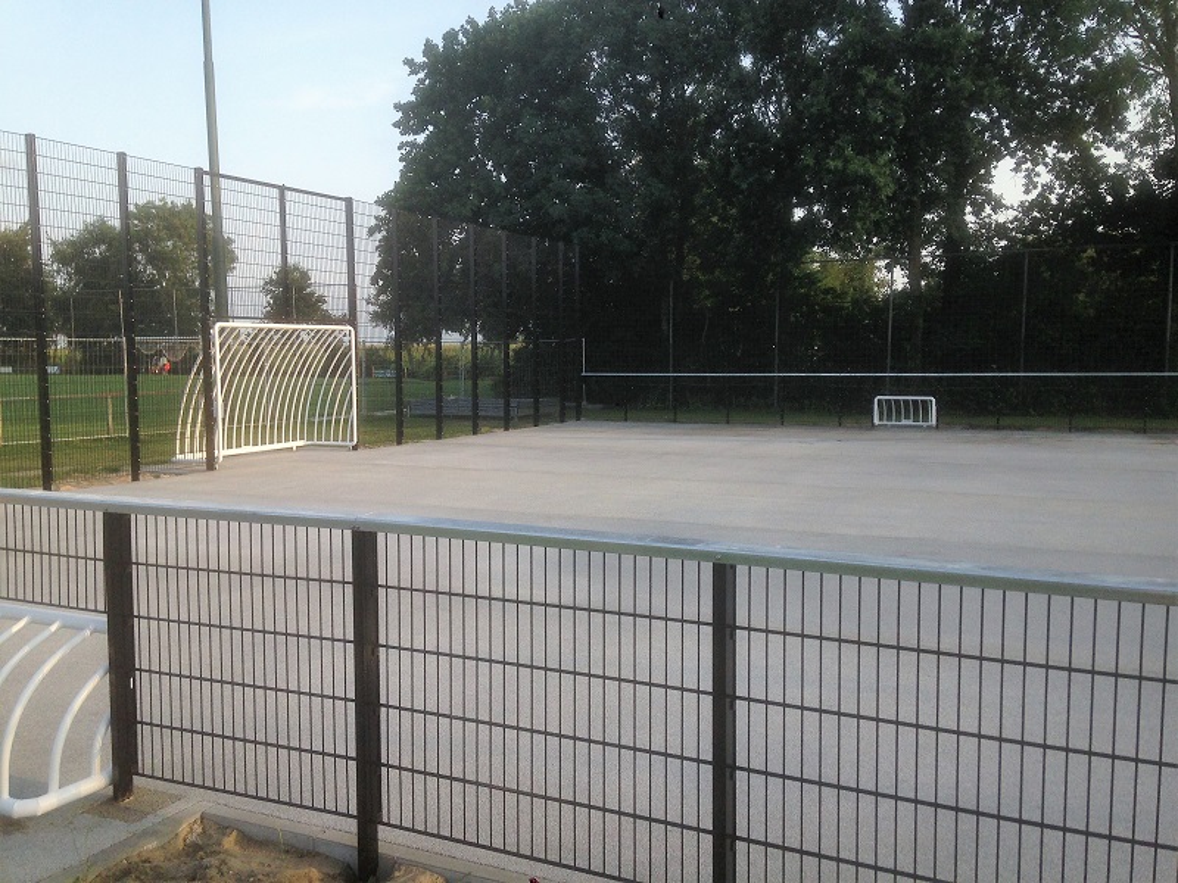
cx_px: 589
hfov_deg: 55.4
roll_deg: -1.0
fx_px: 1123
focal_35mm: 33
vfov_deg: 42.9
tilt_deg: -3.3
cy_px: 442
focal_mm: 4.12
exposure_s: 1/444
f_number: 2.4
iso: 50
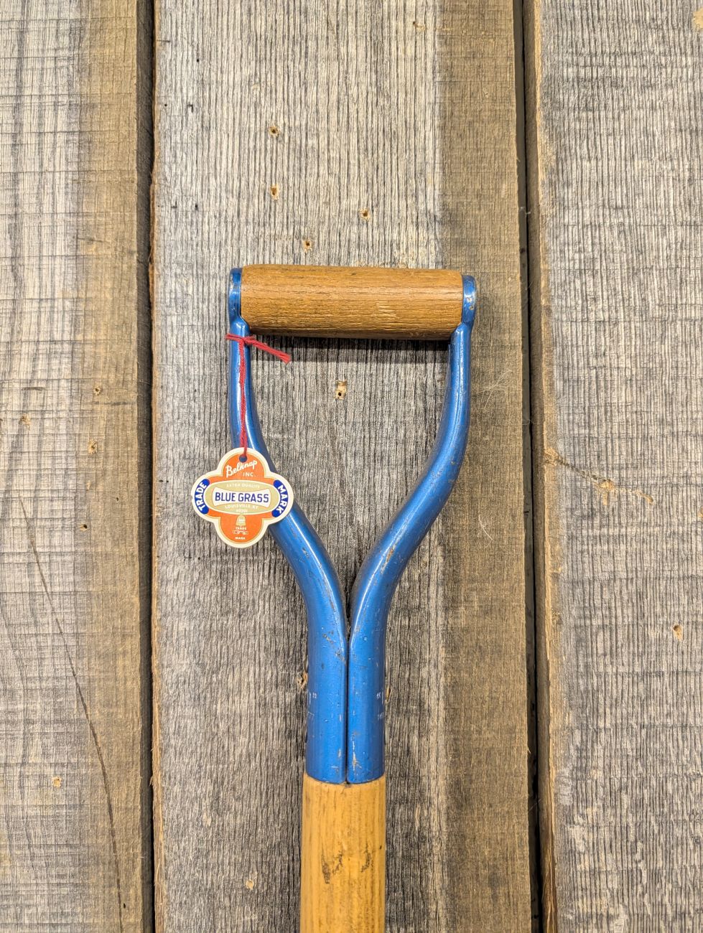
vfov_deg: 71.5
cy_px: 466
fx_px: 648
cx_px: 352
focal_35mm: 24
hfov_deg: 56.9
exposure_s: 1/30
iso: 355
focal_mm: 6.9
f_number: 1.68
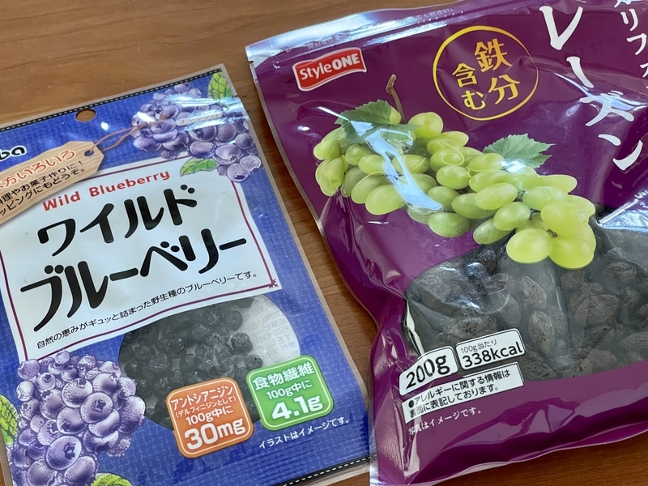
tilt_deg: -54.3
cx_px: 324
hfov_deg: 30.3
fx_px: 1198
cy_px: 243
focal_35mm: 64
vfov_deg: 22.9
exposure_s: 1/60
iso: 250
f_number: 2.2
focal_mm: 7.5
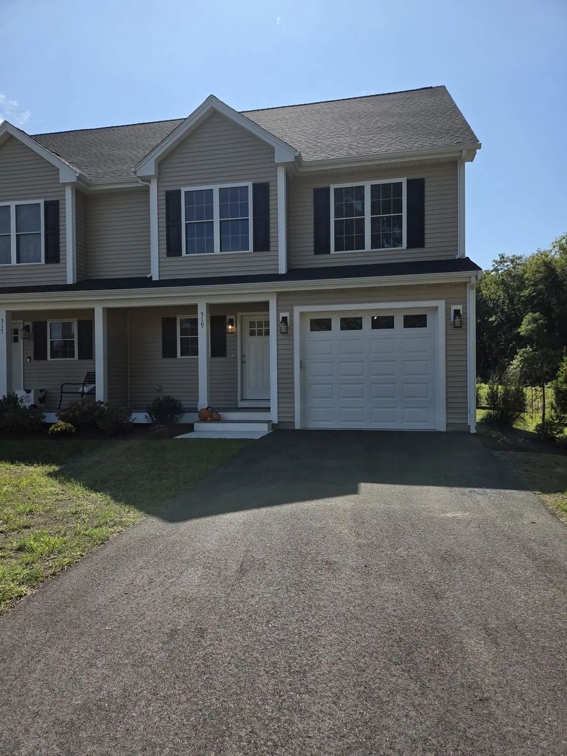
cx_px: 284
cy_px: 378
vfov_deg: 73.9
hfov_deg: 58.9
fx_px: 502
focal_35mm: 23
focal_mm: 5.4
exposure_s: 1/4365
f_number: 1.8
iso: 80
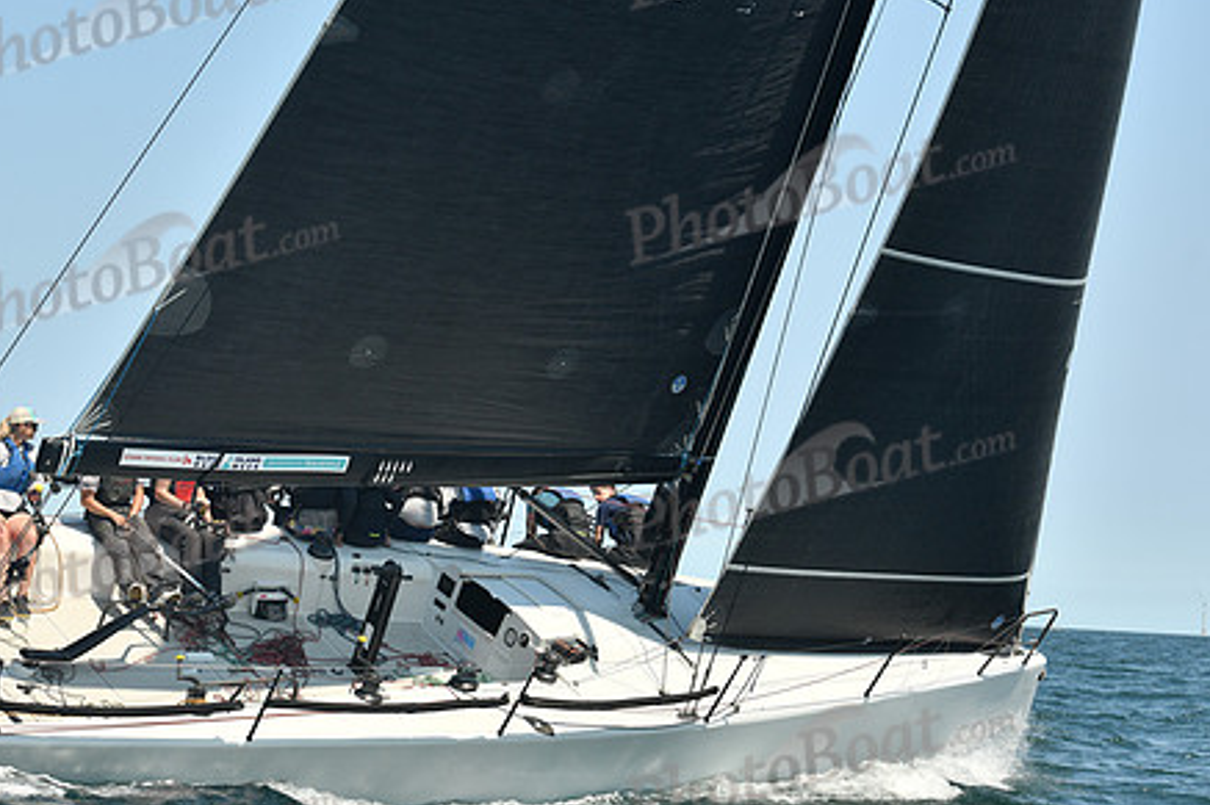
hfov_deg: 21.9
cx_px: 485
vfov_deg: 14.7
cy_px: 375
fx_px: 3124
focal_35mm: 93
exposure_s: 1/640
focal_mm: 70
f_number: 7.1
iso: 320
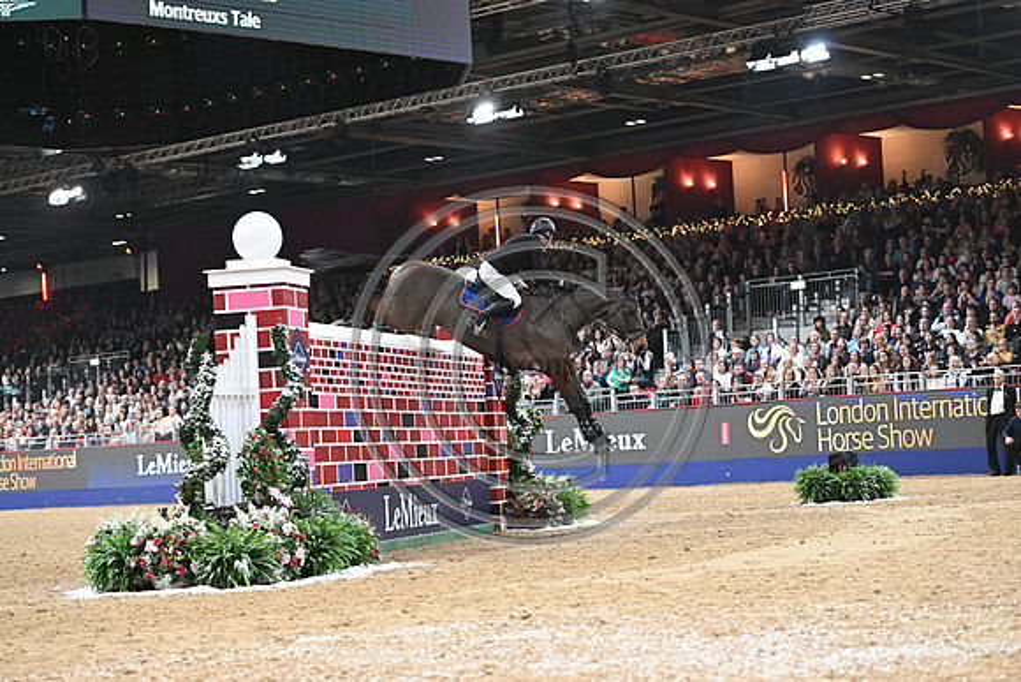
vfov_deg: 17.1
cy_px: 341
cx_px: 510
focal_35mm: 80
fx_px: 2269
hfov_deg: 25.4
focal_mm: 80
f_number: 3.5
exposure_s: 1/640
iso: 6400
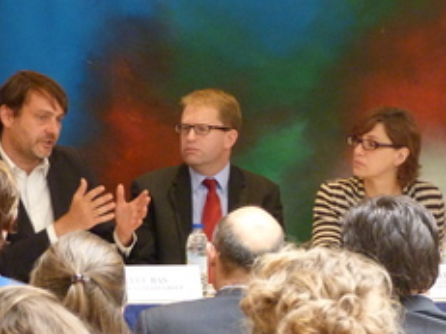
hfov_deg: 7.9
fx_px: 3232
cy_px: 215
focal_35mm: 251
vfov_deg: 5.9
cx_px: 355
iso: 400
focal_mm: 20.8
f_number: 3.5
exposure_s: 1/25
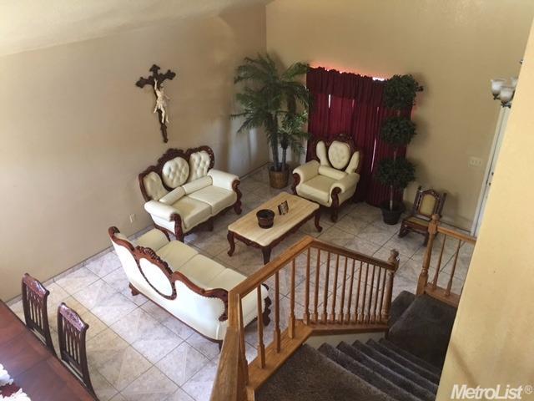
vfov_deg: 48.2
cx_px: 267
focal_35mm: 29
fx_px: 447
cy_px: 200
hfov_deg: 61.7
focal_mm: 4.15
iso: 100
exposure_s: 1/8
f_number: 2.2
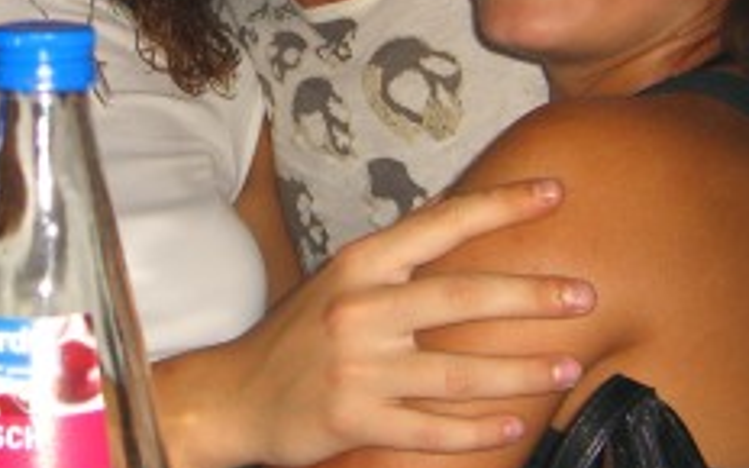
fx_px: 2123
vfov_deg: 12.4
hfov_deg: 19.9
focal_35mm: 104
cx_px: 226
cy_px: 3
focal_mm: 7.9
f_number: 2.8
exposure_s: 1/60
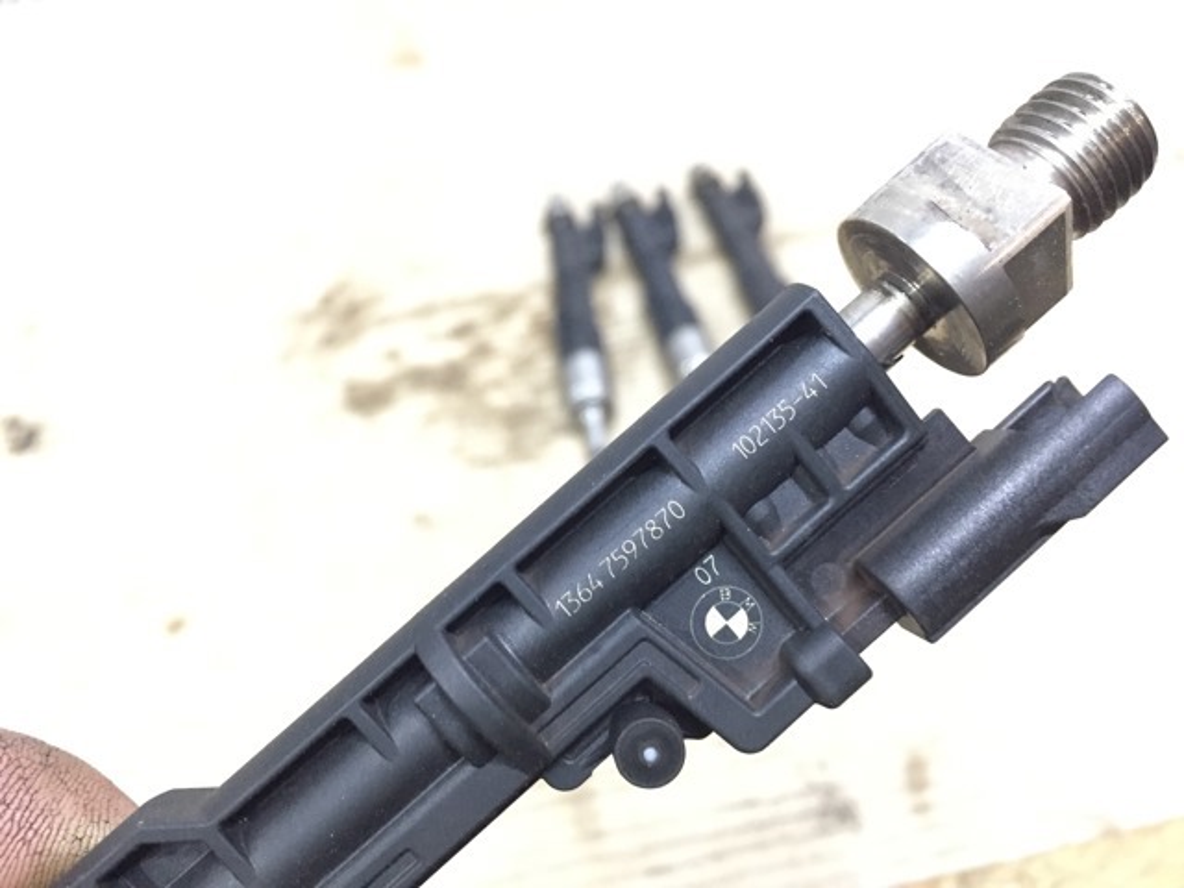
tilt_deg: -45.2
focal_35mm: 29
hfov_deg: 61.7
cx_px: 592
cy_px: 444
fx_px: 992
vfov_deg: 48.2
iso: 250
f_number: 2.2
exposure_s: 1/25
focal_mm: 4.15
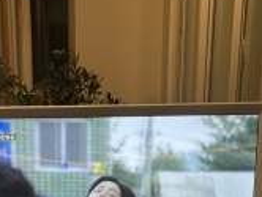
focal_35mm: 75
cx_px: 93
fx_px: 568
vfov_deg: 17.5
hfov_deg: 25.8
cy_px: 304
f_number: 1.5
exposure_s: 1/60
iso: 160
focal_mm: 5.7
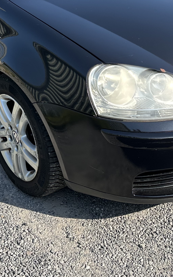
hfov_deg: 20.6
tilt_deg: -17.6
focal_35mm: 63
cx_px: 73
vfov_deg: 32.0
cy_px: 79
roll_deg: -0.4
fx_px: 475
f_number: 1.78
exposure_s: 1/1664
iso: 80
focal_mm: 6.86
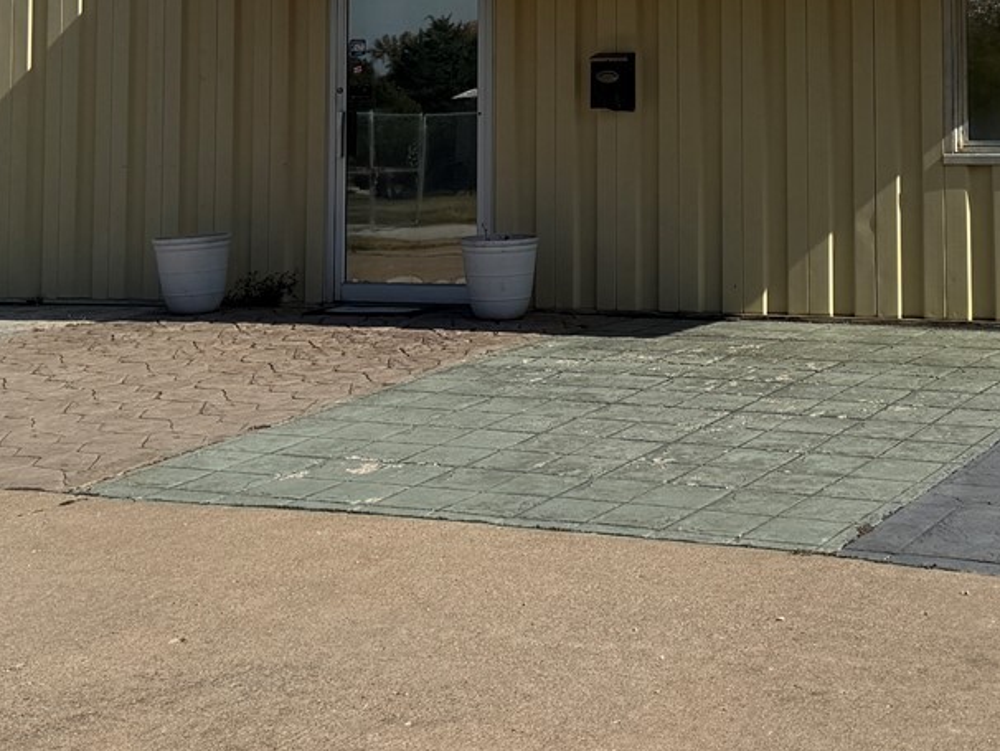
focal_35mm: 76
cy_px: -7
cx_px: 832
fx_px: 2196
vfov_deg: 18.9
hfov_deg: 25.1
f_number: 1.78
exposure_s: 1/7937
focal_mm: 6.76
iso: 80
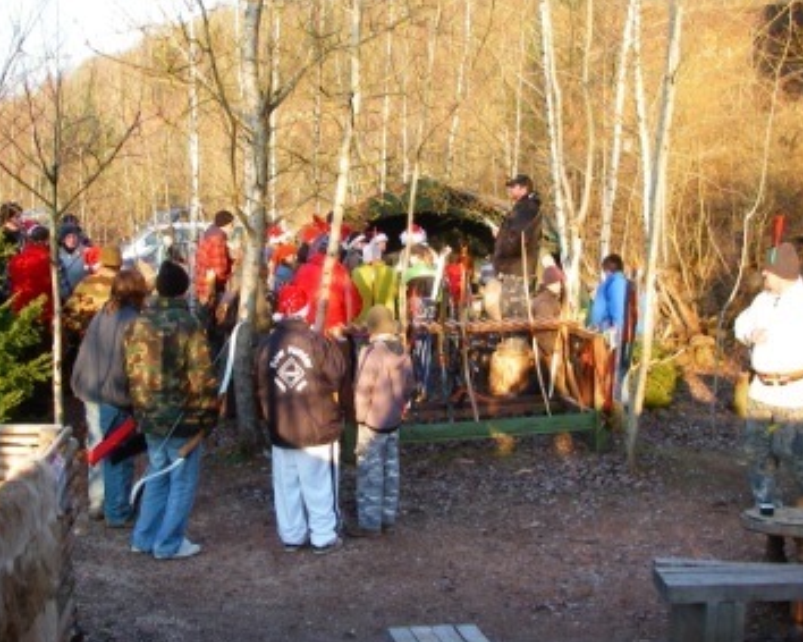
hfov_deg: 39.5
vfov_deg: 32.1
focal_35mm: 47
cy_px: 306
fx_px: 1117
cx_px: 374
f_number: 3.3
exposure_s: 1/80
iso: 64
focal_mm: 6.3
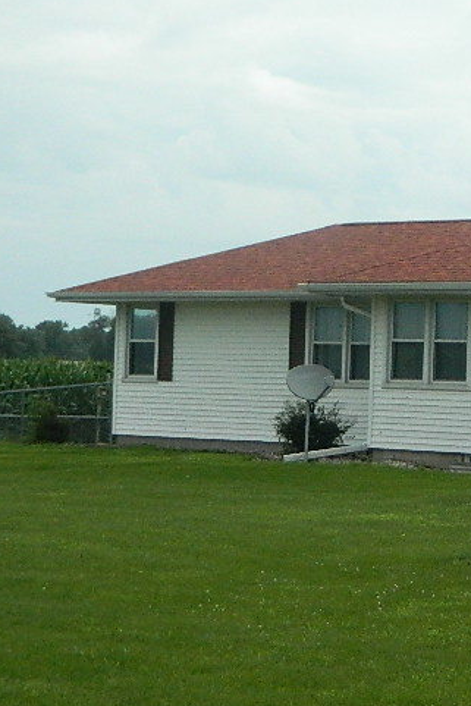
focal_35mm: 104
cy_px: 415
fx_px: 2039
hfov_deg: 12.5
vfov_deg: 19.6
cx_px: 723
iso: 400
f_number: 10.2
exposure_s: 1/800
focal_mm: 8.4
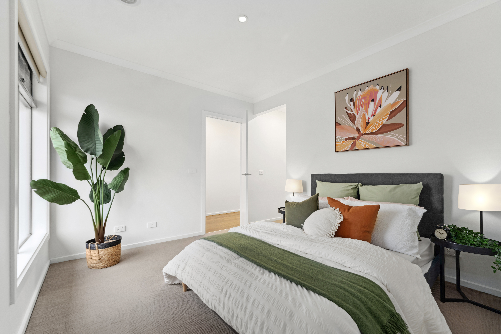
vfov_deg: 78.1
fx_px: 206
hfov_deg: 101.1
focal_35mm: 15
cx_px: 250
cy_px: 167
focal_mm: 14.8
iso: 160
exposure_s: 1.3
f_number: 8
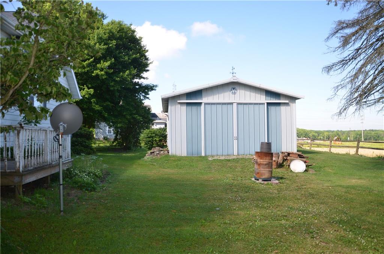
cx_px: 192
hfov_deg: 67.5
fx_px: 287
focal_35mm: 27
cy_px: 127
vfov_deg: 47.7
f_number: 4
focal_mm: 18
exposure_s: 1/250
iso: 100
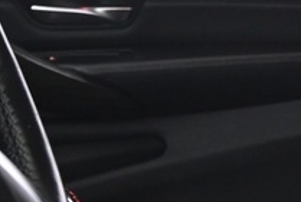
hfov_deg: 10.6
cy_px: 309
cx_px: 465
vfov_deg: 7.3
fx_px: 1557
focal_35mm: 186
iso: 2000
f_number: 4
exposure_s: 1/13
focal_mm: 24
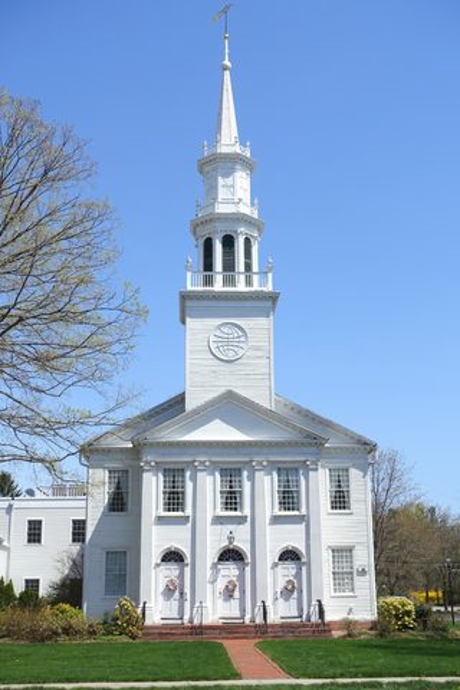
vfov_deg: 41.9
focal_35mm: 47
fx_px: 901
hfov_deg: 28.6
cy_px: 345
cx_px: 230
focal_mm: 17.27
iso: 125
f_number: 5.6
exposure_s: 1/125
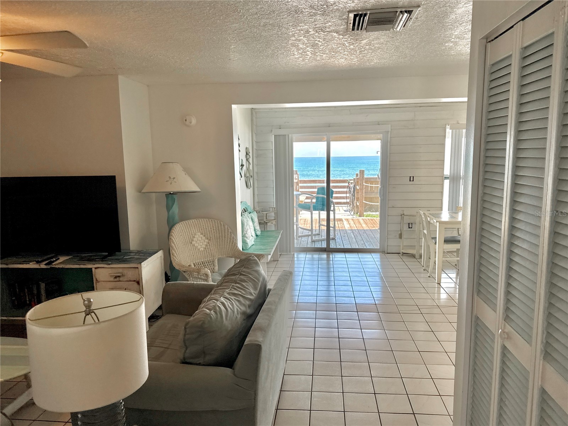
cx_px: 284
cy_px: 213
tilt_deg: -6.9
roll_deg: -1.3
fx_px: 394
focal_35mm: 24
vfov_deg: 56.8
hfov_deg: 71.6
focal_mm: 6.76
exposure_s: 1/467
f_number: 1.78
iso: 80
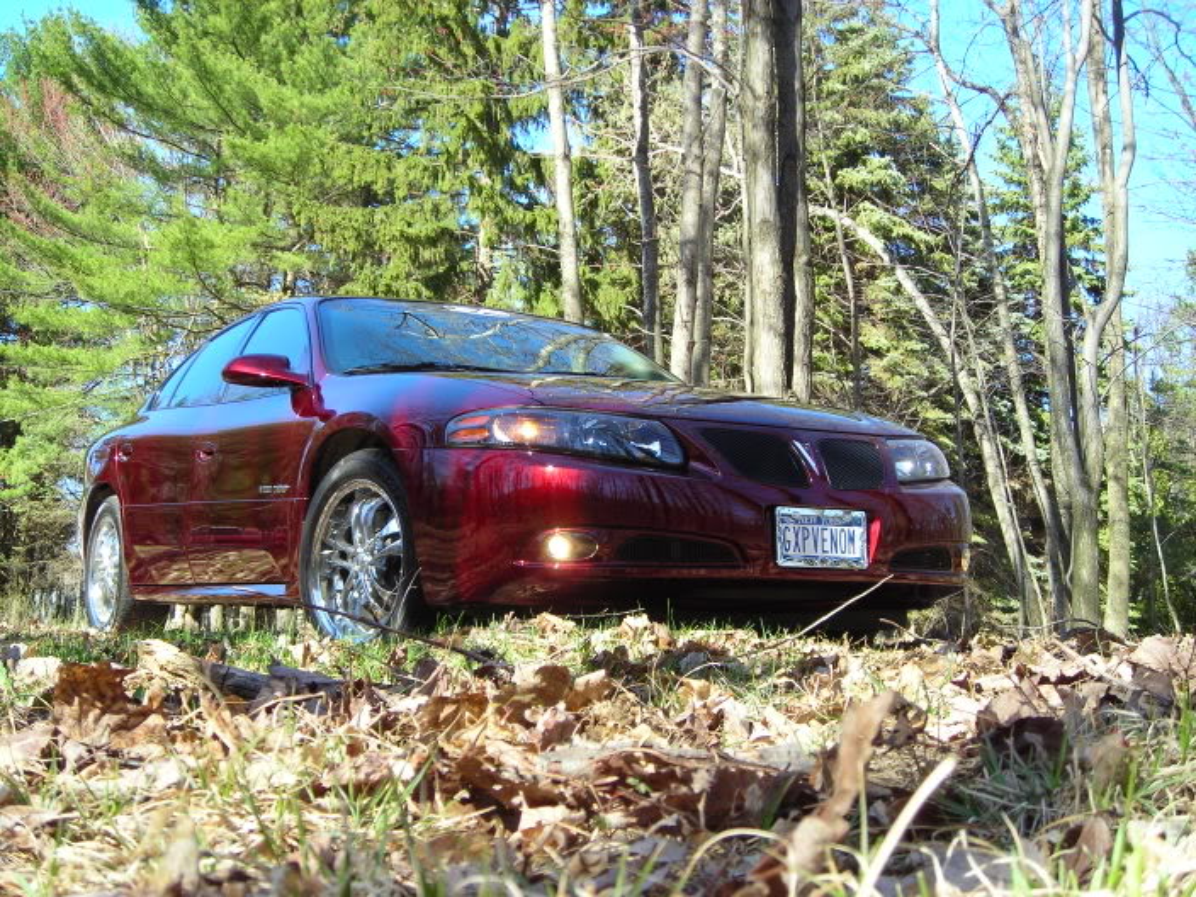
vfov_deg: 30.9
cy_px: 448
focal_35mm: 47
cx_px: 598
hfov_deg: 40.4
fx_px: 1624
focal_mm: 7.8
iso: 50
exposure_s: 1/134
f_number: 3.4
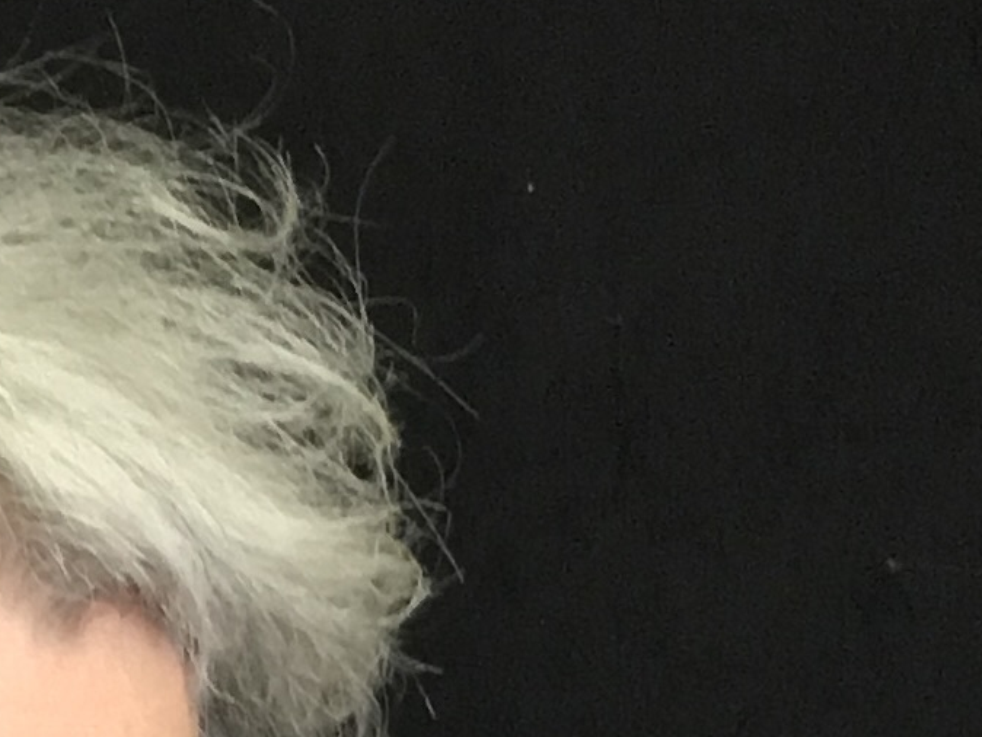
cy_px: 923
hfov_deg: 18.6
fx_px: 2838
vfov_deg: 14.3
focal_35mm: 100
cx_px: -193
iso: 200
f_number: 2.2
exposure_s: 1/33
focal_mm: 4.15
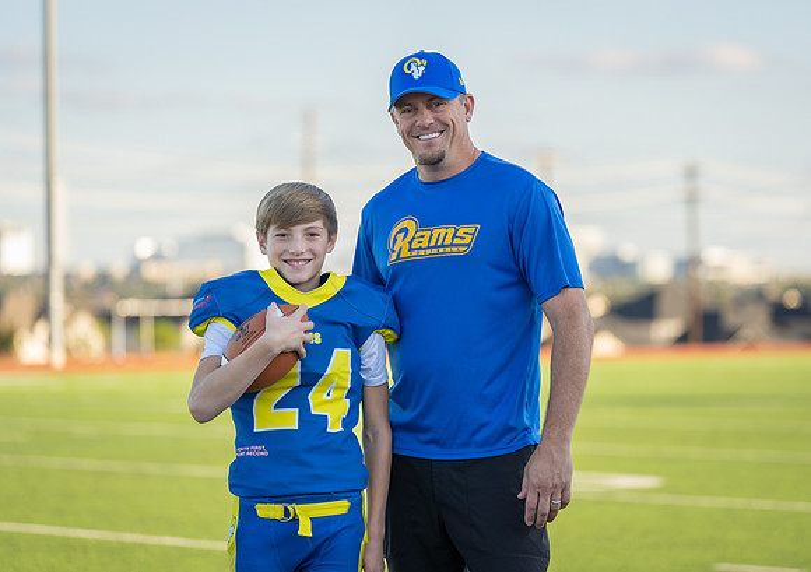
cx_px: 435
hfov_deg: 14.4
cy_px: 282
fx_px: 3205
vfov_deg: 10.2
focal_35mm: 140
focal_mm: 129
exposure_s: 1/500
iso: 100
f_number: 2.8
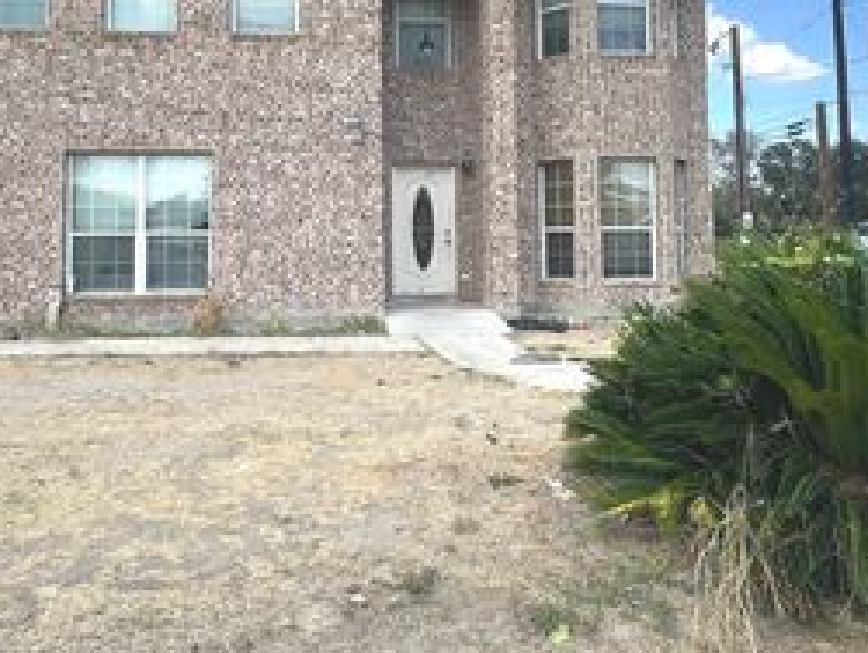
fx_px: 703
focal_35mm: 28
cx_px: 403
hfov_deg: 63.3
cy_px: 207
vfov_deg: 48.8
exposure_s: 1/690
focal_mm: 2.22
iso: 40
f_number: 2.2
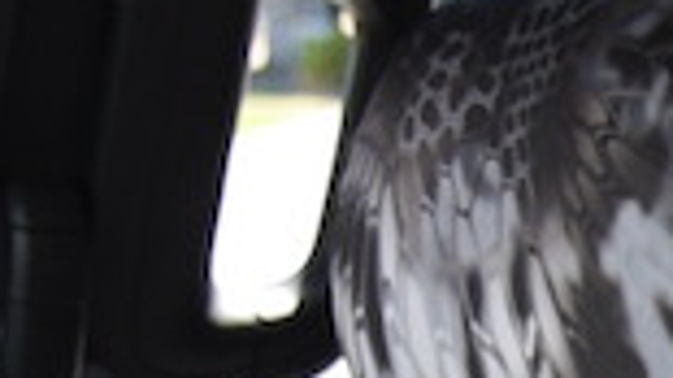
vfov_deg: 4.9
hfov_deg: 8.8
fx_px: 3906
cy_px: 1623
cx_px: 1676
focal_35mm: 219
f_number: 4.5
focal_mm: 27
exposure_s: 1/400
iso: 400
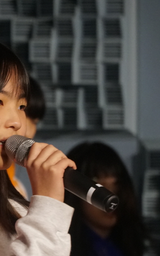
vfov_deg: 4.2
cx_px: 12
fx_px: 3471
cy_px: 192
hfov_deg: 2.6
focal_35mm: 497
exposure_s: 1/80
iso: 2000
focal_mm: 135
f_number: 5.6
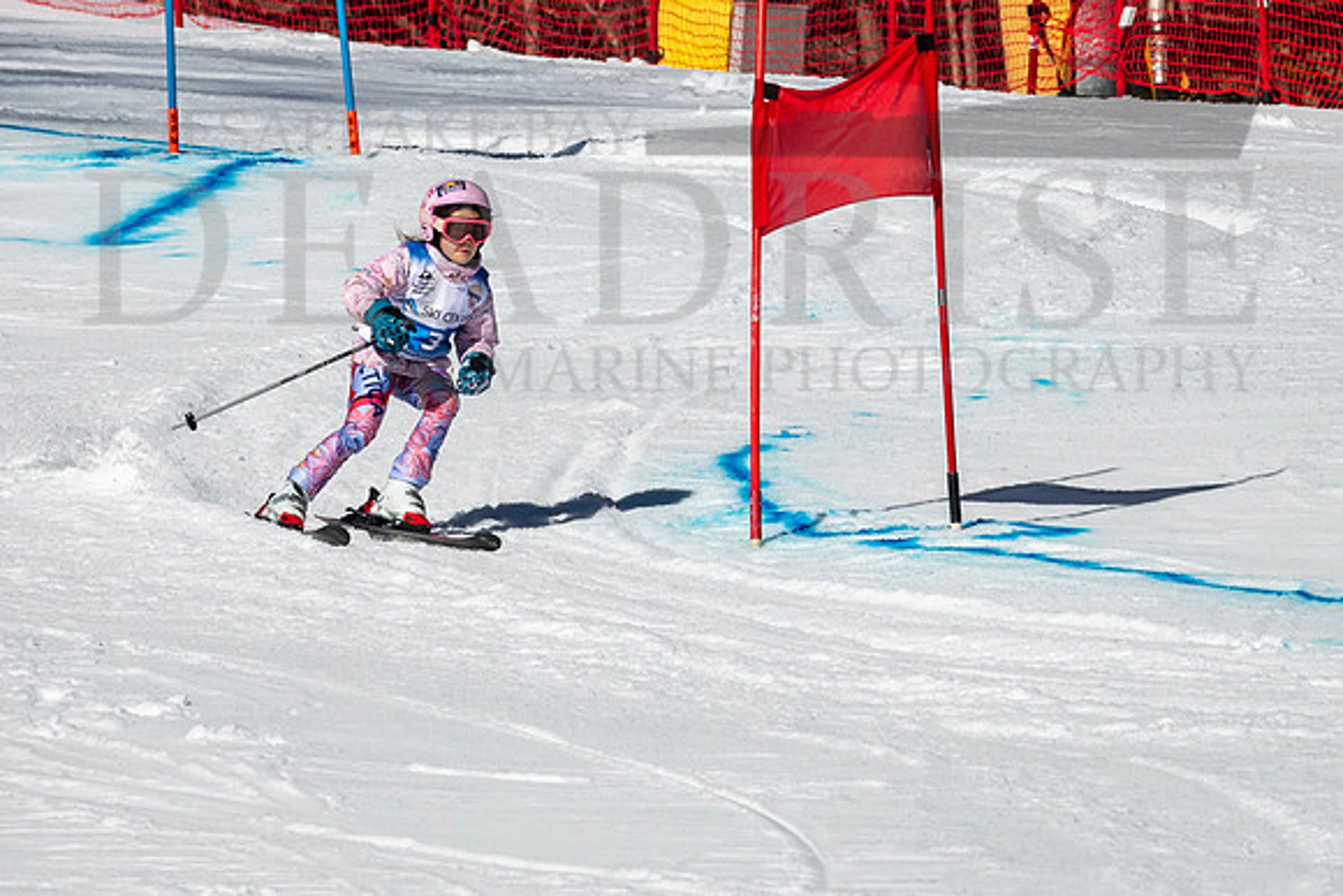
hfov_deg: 1.8
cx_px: 567
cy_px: 285
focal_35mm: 1176
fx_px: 43892
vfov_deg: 1.2
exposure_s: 1/2000
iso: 200
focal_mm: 400
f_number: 8
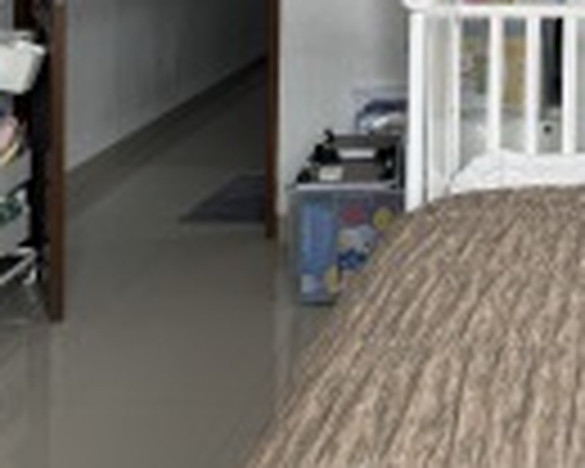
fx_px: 1125
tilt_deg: -0.4
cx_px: 608
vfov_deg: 21.4
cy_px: -126
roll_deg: -0.8
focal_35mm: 65
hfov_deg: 27.2
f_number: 1.78
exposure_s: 1/121
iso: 80
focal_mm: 6.76
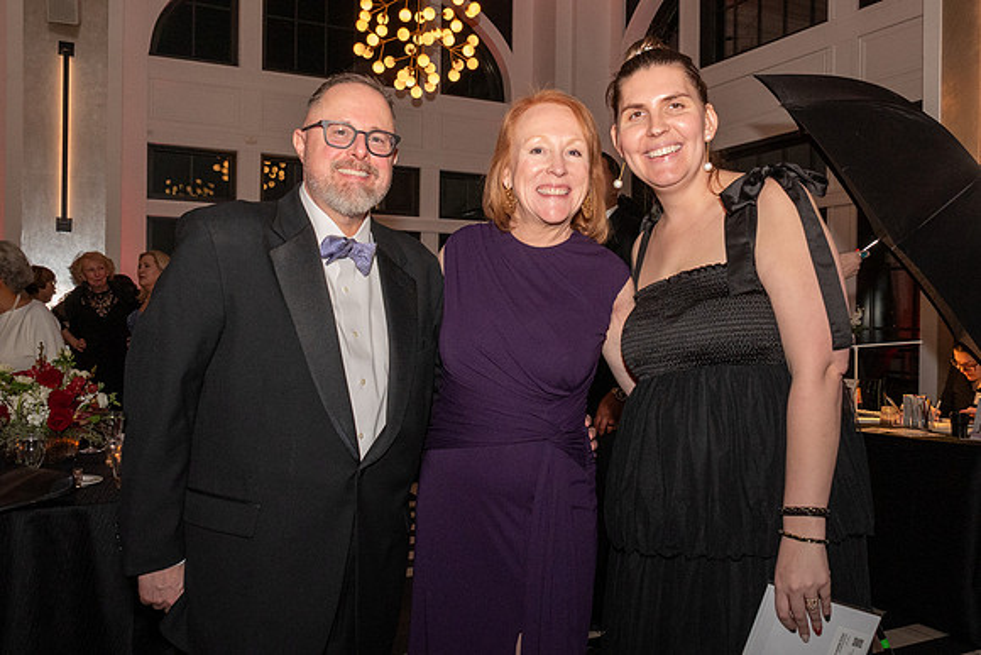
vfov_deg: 42.3
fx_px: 845
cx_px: 490
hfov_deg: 60.3
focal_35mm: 31
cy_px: 328
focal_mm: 21
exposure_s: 1/80
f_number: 9
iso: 2000
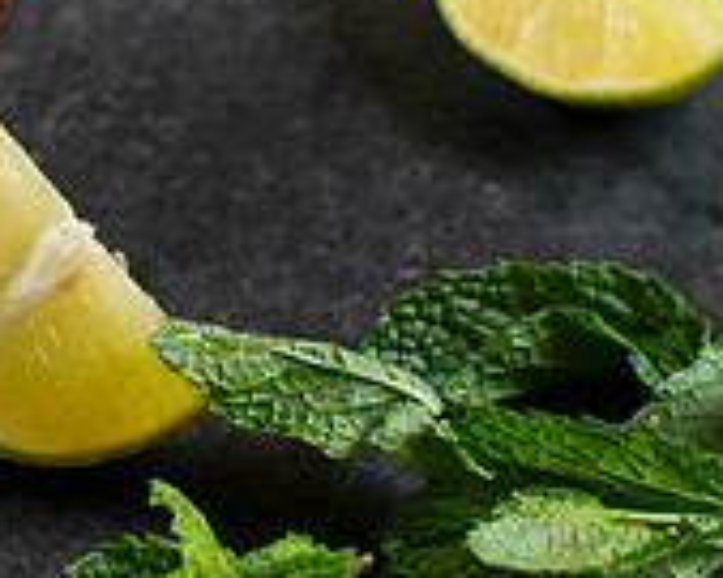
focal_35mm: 203
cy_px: -122
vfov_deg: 7.5
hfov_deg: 9.3
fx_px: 4341
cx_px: -288
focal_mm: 50
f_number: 4
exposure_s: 1/100
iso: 250
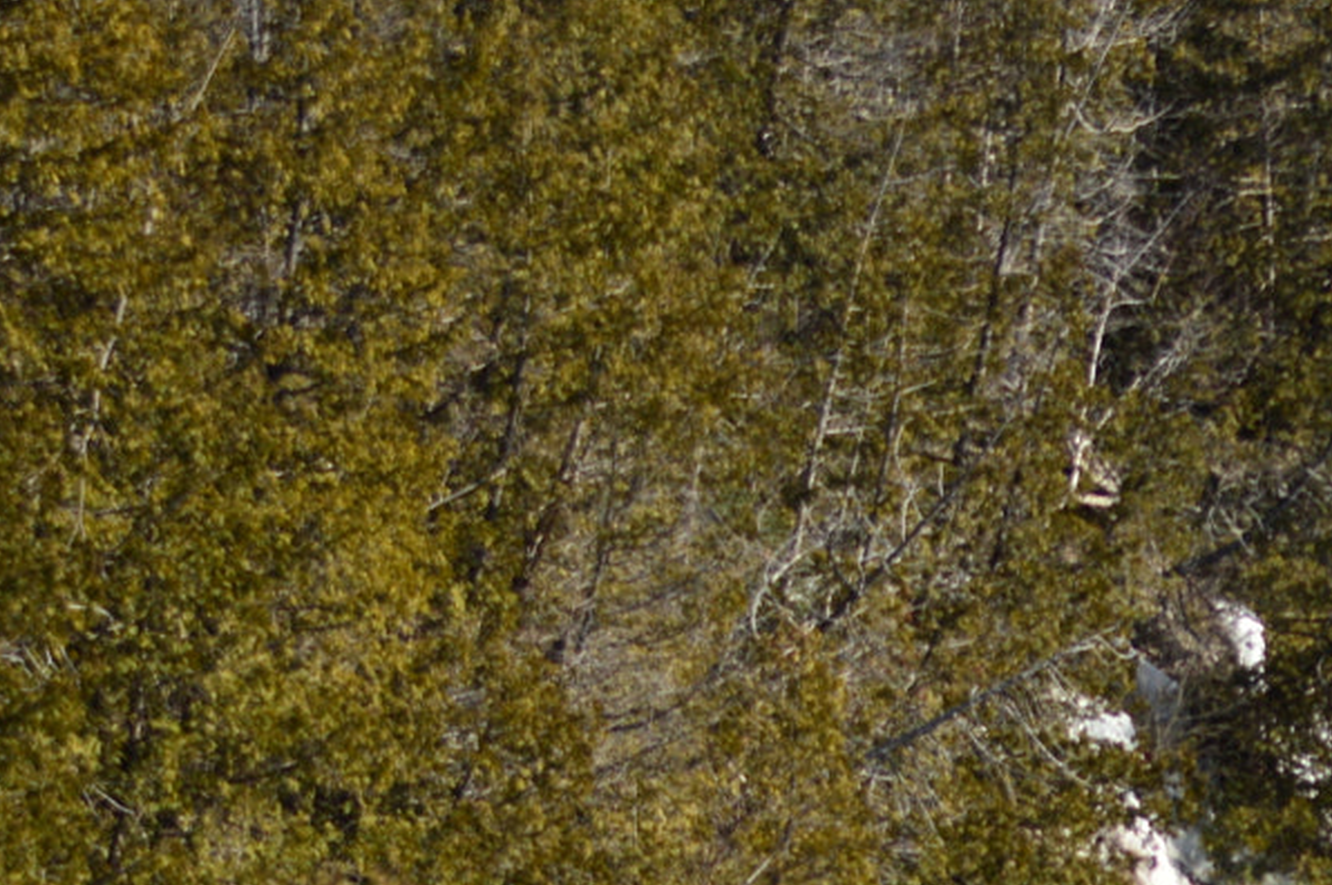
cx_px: 1598
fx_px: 10486
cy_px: 1048
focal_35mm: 284
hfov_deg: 7.2
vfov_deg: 4.8
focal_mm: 55
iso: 200
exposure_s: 1/1250
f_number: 4.5
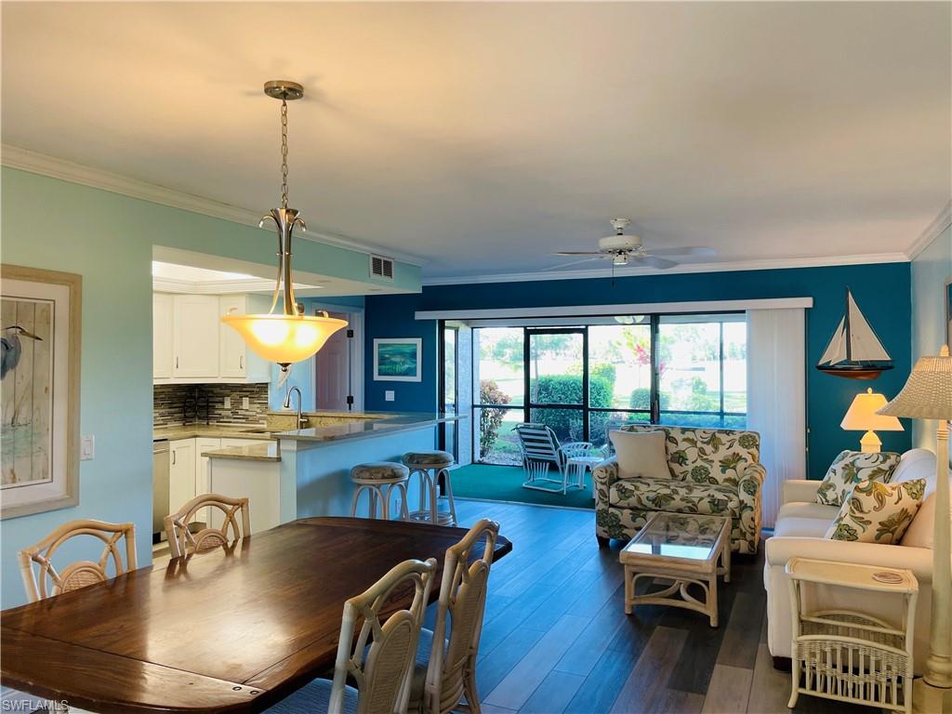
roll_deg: +0.4
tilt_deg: +0.2
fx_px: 715
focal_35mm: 26
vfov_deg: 53.1
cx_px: 476
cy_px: 357
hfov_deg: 67.3
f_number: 1.6
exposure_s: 1/60
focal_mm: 4.2
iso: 64
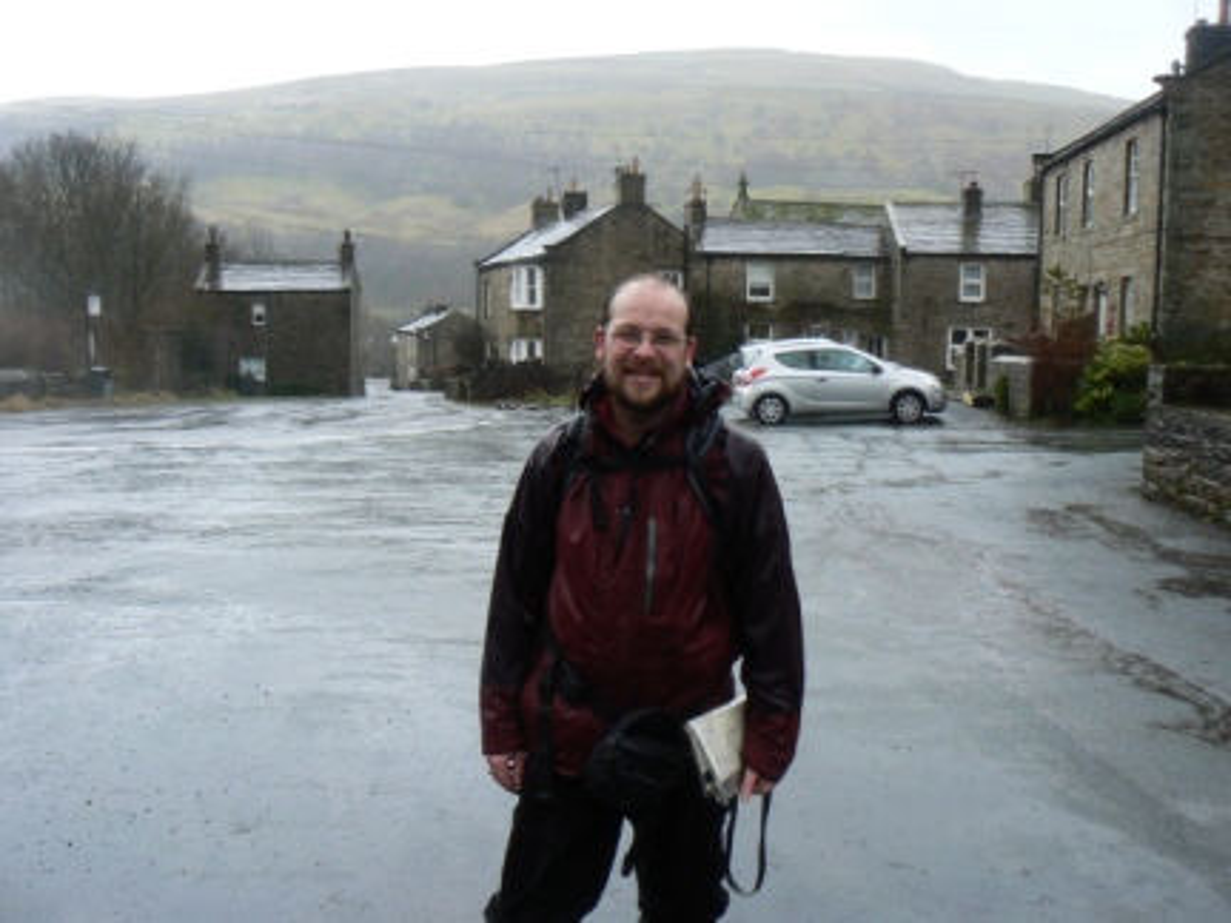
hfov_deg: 51.4
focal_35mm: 36
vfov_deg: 39.7
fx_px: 1280
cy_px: 462
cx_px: 616
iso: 80
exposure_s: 1/30
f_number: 2.8
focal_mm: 6
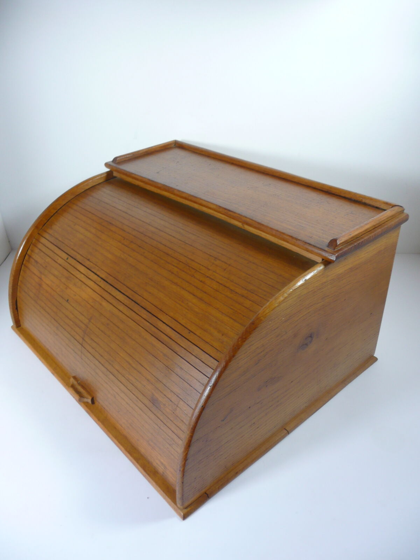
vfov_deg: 63.4
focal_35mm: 28
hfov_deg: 49.7
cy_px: 280
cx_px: 210
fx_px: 453
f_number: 3.3
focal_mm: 4.6
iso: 100
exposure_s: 1/20
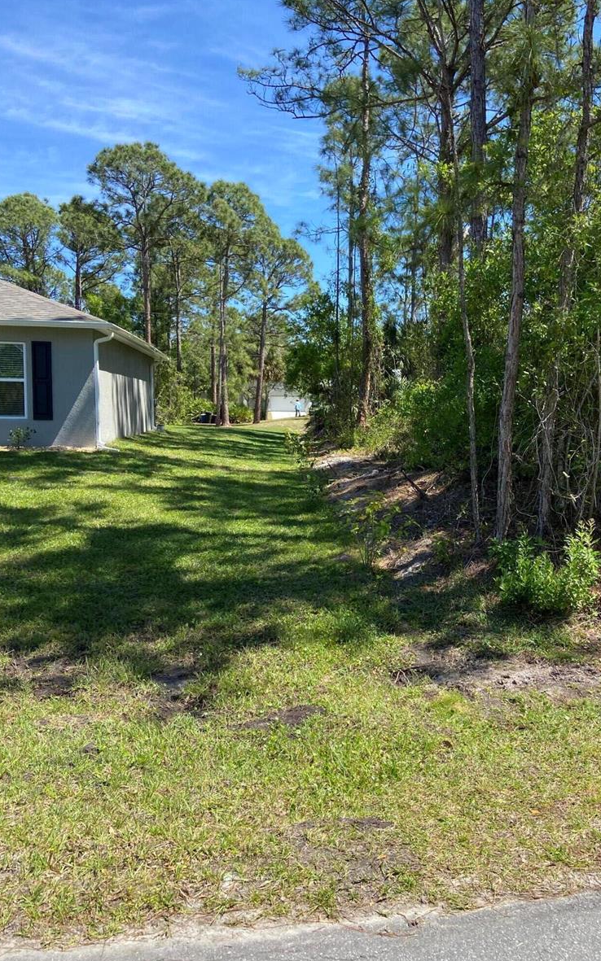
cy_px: 483
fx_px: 734
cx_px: 361
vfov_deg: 66.5
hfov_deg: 44.3
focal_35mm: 28
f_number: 1.8
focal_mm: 4.25
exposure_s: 1/1218
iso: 32
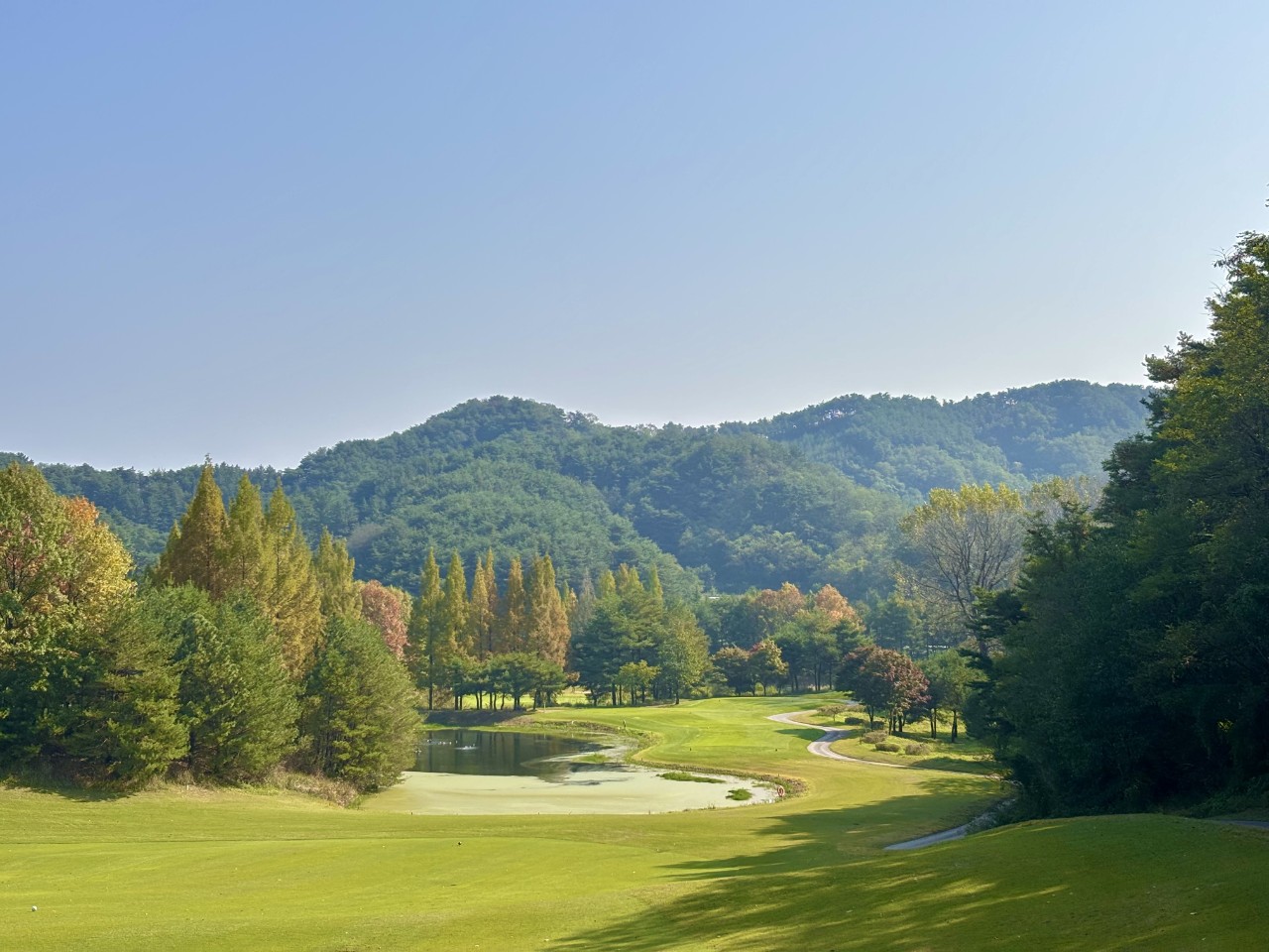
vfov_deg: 28.0
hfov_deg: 36.8
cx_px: 634
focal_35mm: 52
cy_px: 476
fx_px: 1906
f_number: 1.6
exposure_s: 1/4255
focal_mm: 5.96
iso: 40
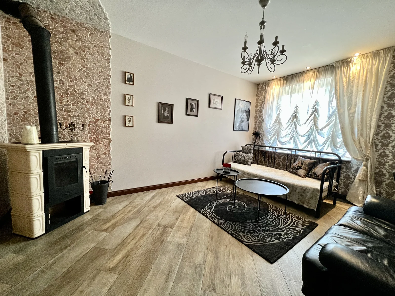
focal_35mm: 13
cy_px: 148
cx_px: 198
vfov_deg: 89.9
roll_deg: -2.4
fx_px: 148
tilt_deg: -5.7
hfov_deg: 106.2
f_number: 1.8
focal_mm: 1.57
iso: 200
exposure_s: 1/50
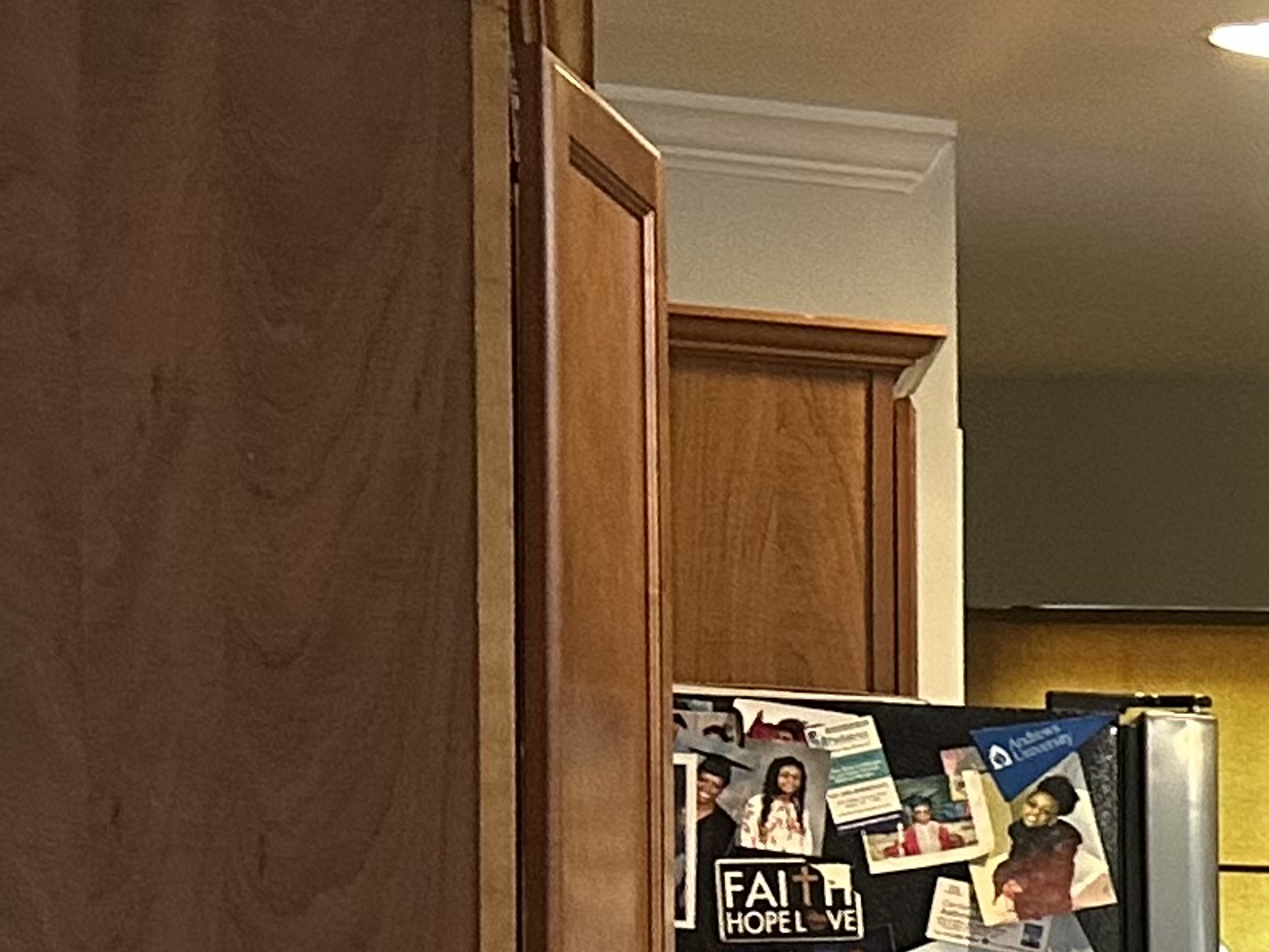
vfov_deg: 11.8
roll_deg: -2.4
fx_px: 4473
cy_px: 1283
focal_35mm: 122
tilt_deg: -4.2
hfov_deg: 12.5
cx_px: 3103
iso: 200
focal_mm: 6.86
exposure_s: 1/60
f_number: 1.78
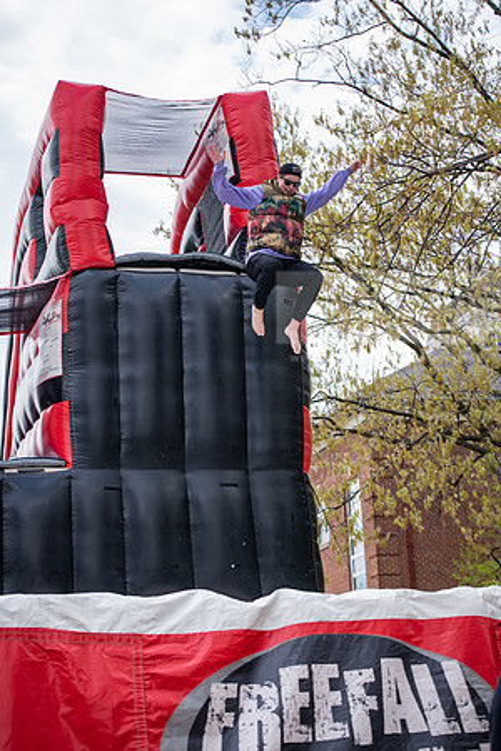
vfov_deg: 28.8
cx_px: 250
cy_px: 376
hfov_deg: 19.5
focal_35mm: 70
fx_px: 1461
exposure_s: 1/640
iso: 100
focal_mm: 70
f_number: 3.5
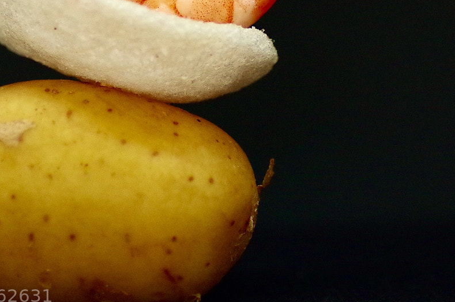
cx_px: 212
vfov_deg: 4.5
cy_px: 36
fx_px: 3835
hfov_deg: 6.8
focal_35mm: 304
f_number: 2.8
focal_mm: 100
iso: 1600
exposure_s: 1/250
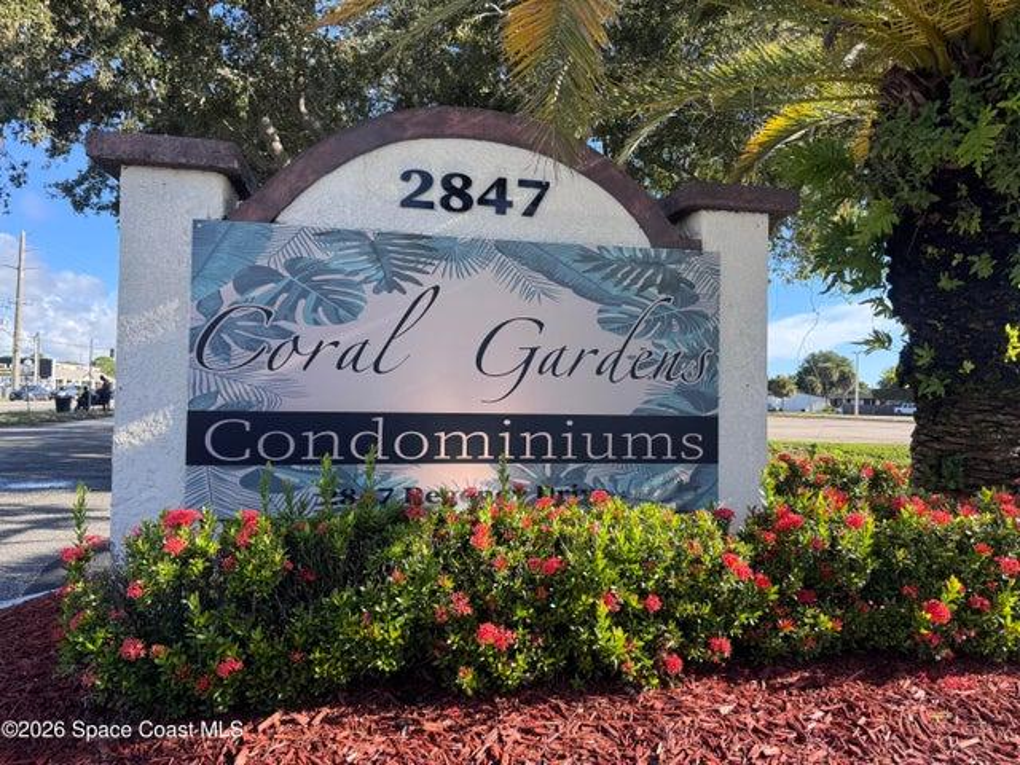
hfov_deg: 71.6
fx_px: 707
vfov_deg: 56.8
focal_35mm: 24
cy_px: 382
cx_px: 510
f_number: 1.78
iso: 80
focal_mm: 6.76
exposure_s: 1/1059
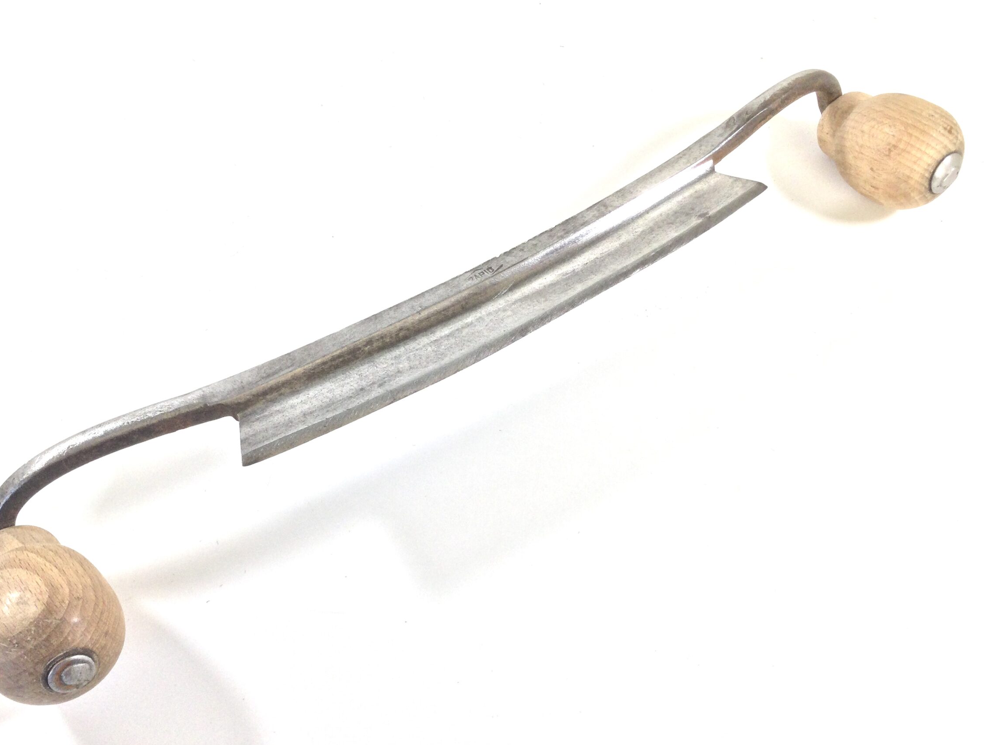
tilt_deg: -62.1
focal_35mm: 35
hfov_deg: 52.6
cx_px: 458
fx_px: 1004
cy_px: 394
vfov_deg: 40.7
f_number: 2.4
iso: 25
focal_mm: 3.3
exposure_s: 1/100
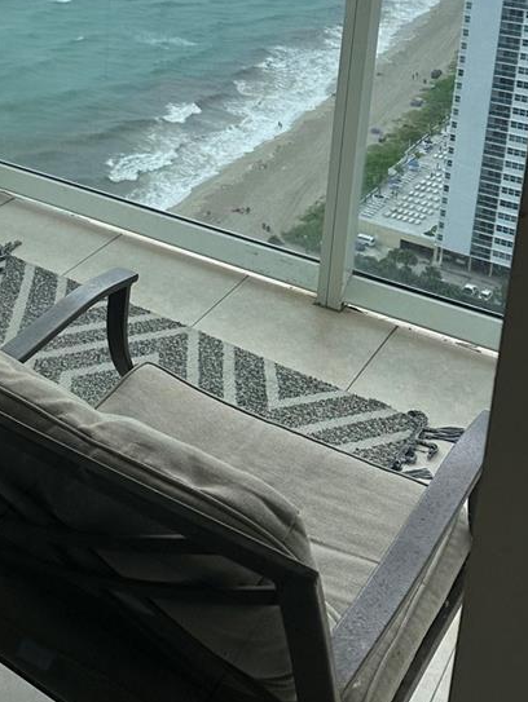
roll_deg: +0.3
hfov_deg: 25.6
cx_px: -44
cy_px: -3
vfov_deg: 33.1
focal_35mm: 53
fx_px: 1077
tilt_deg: -13.8
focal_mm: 6.86
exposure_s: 1/1198
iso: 80
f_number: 1.78
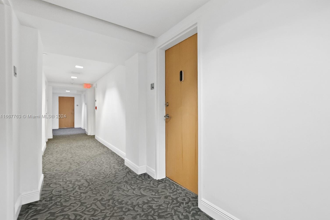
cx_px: 172
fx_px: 147
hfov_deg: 96.7
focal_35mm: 16
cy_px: 117
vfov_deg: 73.7
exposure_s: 1/15
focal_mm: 10
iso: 3200
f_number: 8
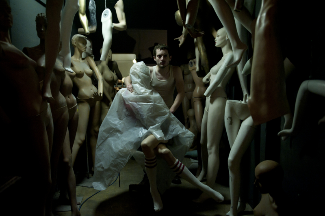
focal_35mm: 29
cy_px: 108
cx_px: 162
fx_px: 262
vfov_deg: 44.9
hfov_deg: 63.7
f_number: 2.8
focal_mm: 29
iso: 3200
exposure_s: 1/30
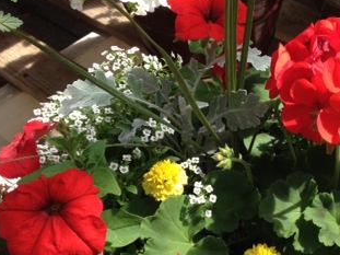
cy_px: 132
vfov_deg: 20.4
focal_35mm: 72
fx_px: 707
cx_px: 269
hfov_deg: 26.6
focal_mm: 4.28
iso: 50
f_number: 2.4
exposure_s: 1/812
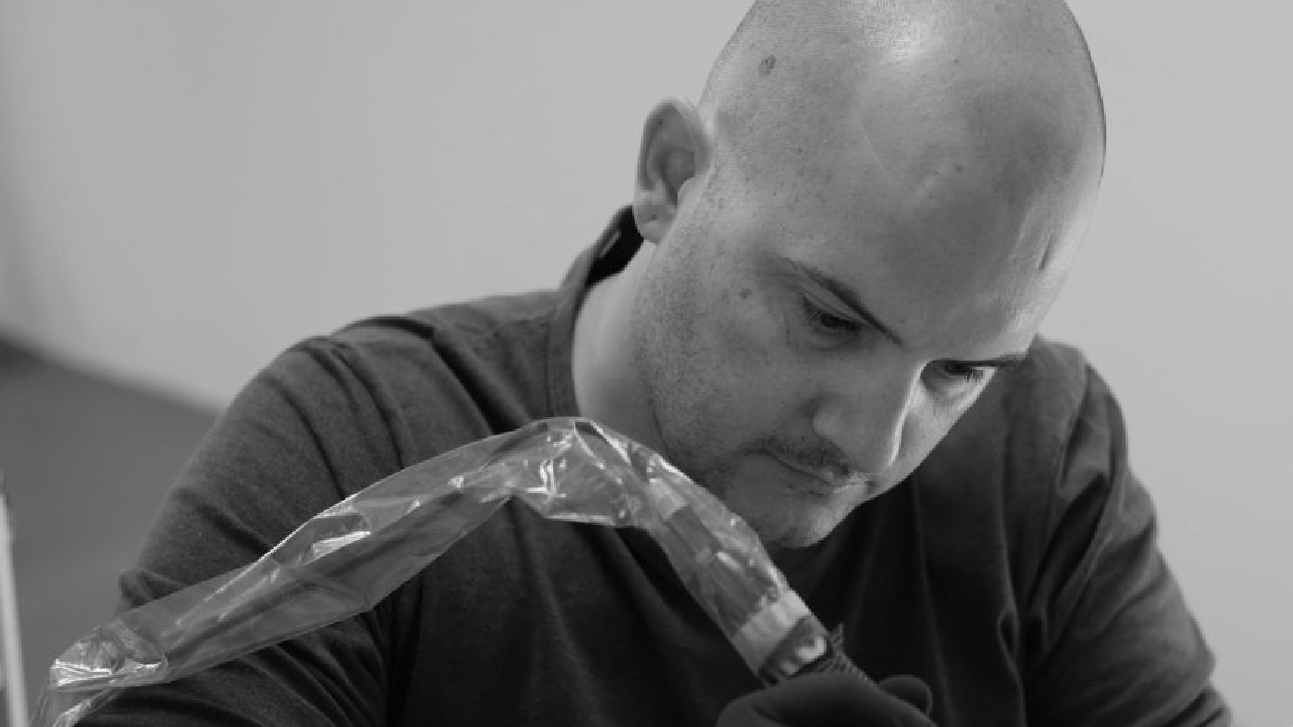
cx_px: 799
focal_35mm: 76
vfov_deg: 15.9
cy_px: 425
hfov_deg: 27.8
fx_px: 2605
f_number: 2
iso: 200
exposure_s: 1/160
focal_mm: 35
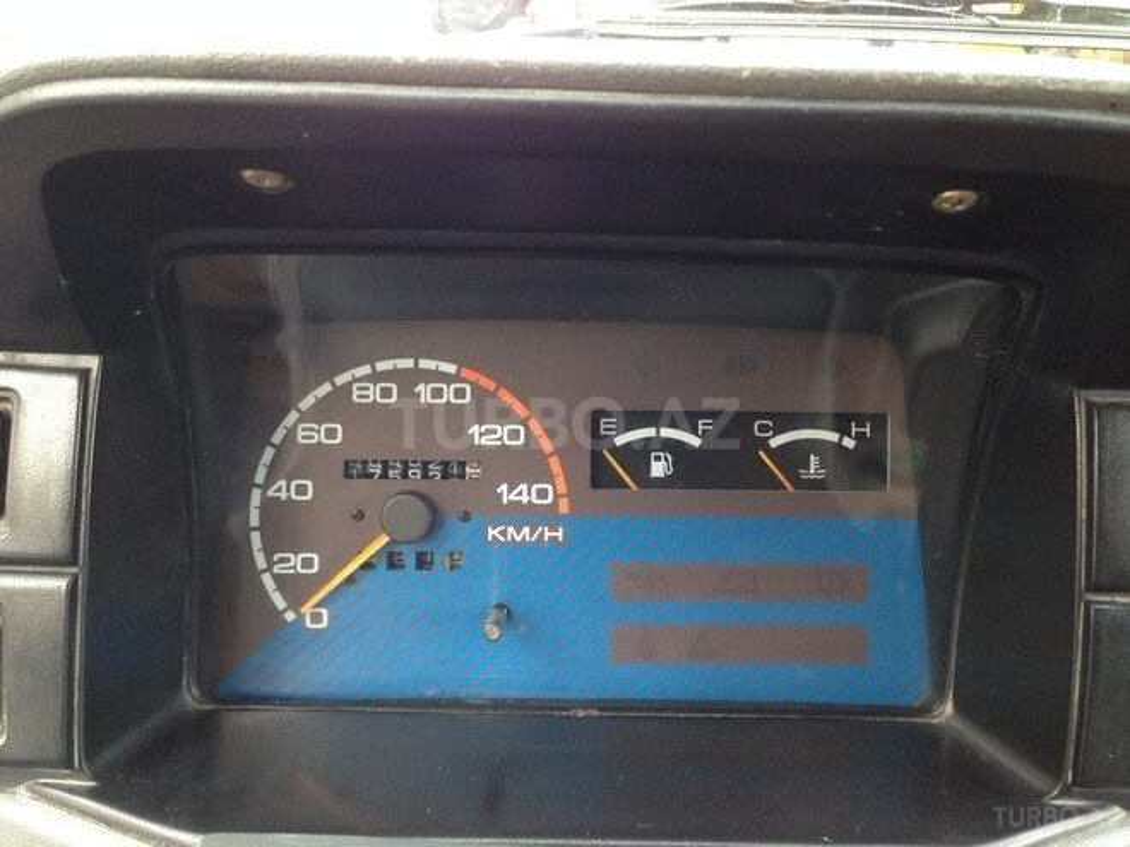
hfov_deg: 55.4
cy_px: 424
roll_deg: -3.1
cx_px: 565
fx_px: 1077
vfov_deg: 42.9
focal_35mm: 33
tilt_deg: -22.2
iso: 100
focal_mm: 4.12
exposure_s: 1/20
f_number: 2.4
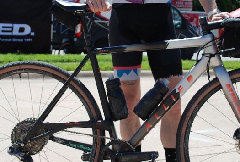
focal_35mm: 95
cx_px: 126
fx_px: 635
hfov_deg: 21.4
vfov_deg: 14.4
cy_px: 23
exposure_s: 1/500
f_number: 4.5
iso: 100
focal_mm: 26
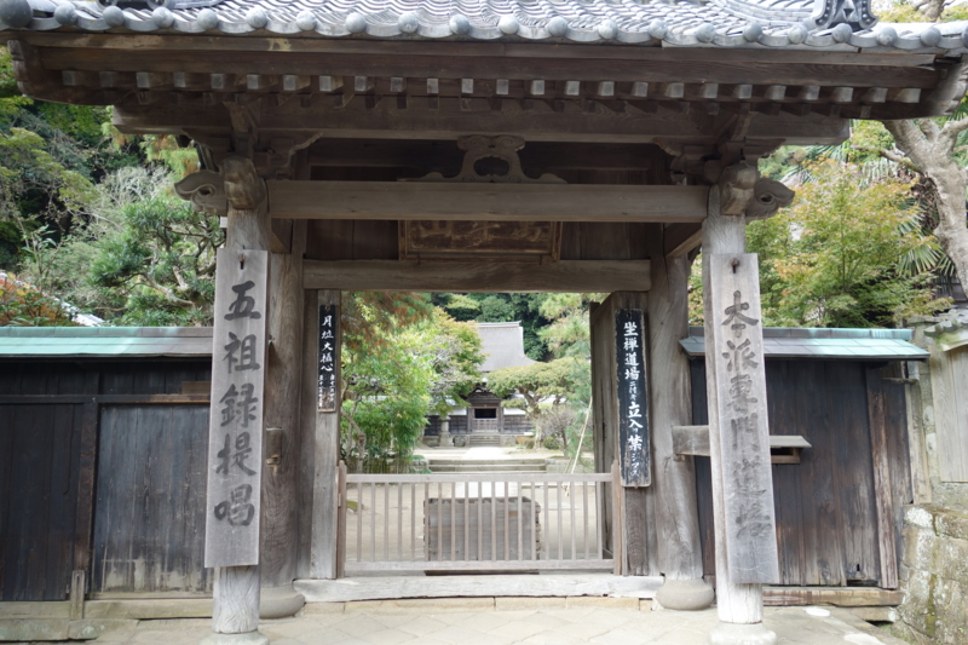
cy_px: 322
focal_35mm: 28
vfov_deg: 46.4
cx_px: 484
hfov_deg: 65.5
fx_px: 753
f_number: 3.2
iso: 125
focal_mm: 10.4
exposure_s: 1/100
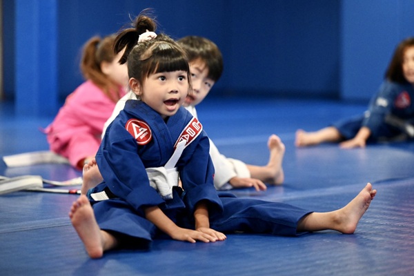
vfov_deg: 10.5
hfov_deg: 15.8
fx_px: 1495
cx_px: 207
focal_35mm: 130
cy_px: 138
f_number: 2.8
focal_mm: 130
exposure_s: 1/500
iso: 10000
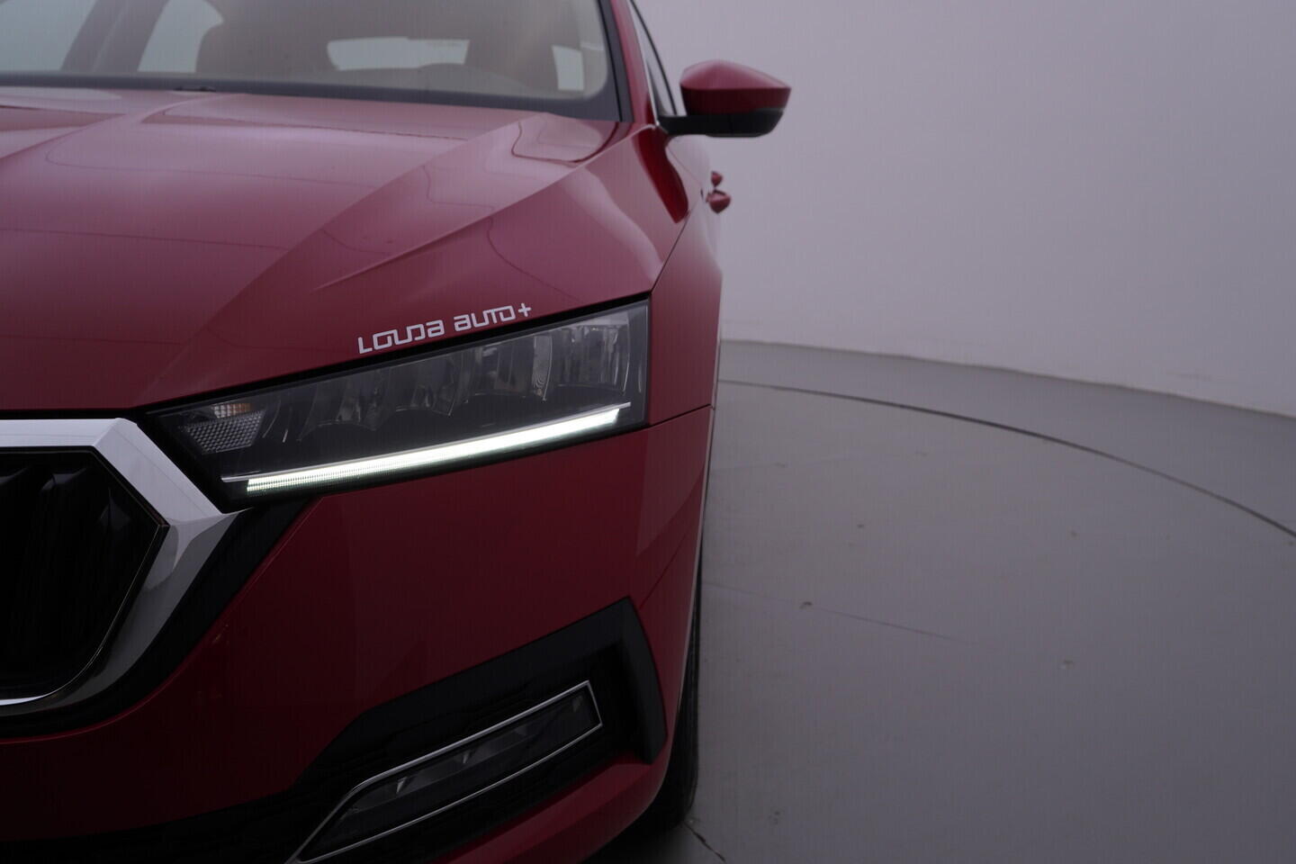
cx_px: 648
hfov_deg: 53.1
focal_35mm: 36
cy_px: 432
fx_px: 1296
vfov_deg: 36.9
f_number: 5
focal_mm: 24
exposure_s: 1/125
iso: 125
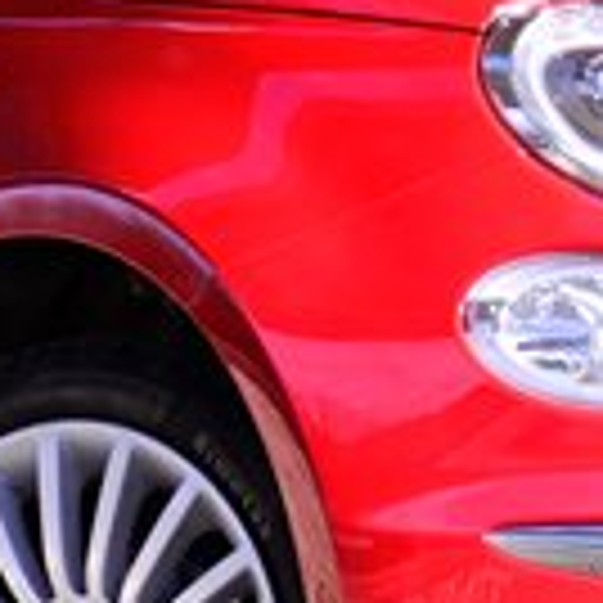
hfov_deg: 2.7
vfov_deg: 2.7
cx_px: 83
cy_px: 198
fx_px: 12613
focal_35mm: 640
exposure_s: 1/200
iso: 250
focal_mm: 105
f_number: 8
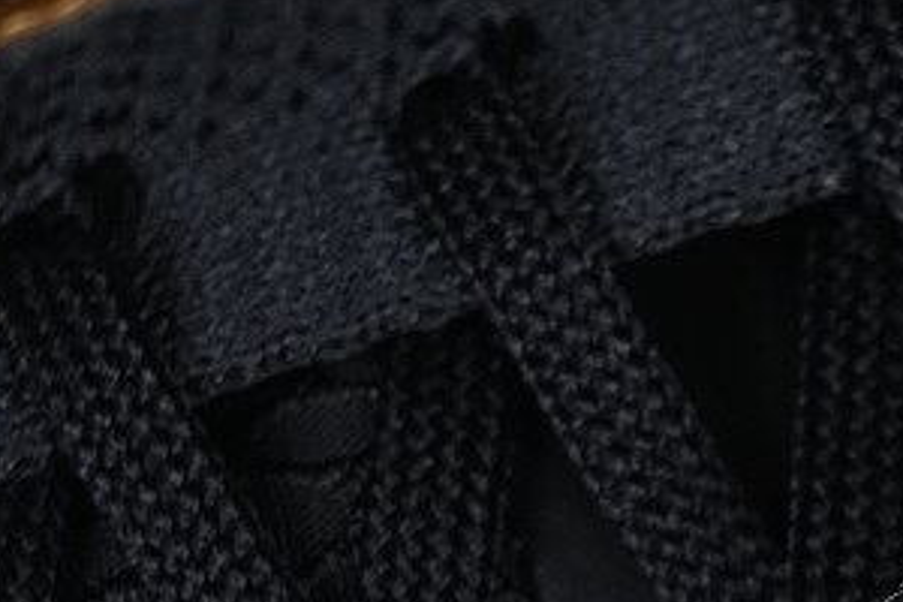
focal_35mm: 270
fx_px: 6772
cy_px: 722
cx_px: 1153
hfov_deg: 7.5
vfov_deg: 5.1
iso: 160
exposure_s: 1/60
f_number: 6.3
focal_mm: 50
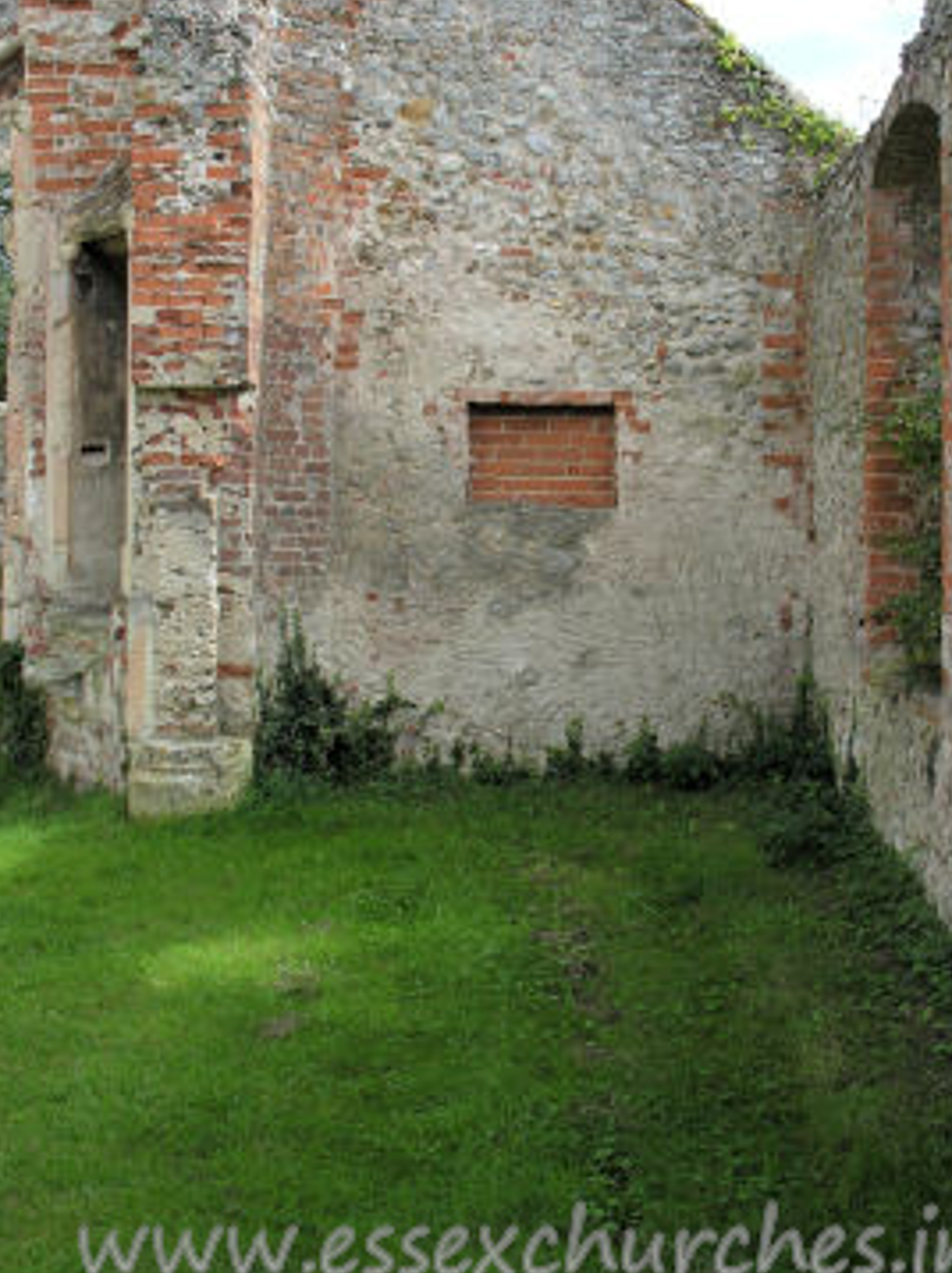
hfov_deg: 32.1
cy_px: 519
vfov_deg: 41.9
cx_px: 517
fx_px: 1652
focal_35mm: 45
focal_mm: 8.9
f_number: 5
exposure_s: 1/116
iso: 50
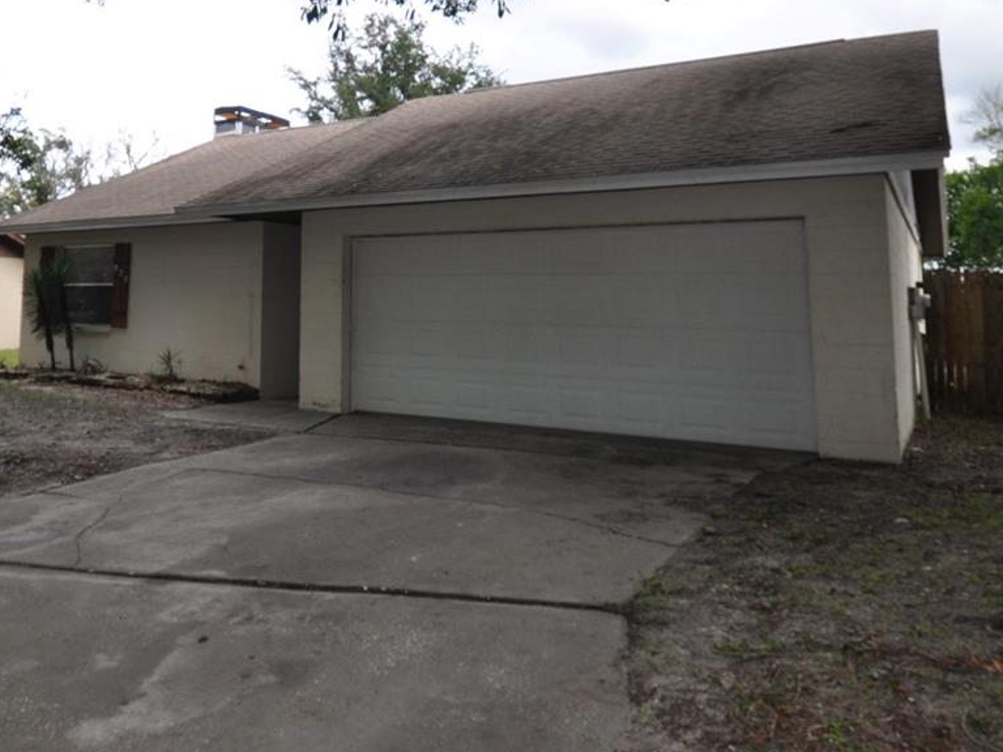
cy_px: 197
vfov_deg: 45.3
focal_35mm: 30
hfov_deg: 58.5
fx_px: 869
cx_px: 326
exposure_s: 1/200
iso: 200
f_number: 7.1
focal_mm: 10
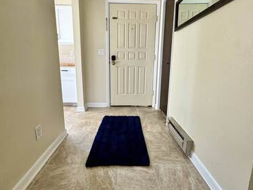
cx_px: 126
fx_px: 139
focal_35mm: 19
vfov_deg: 68.6
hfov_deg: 84.7
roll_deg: -0.5
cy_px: 87
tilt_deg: -10.8
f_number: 2.2
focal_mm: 2.22
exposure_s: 1/60
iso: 200
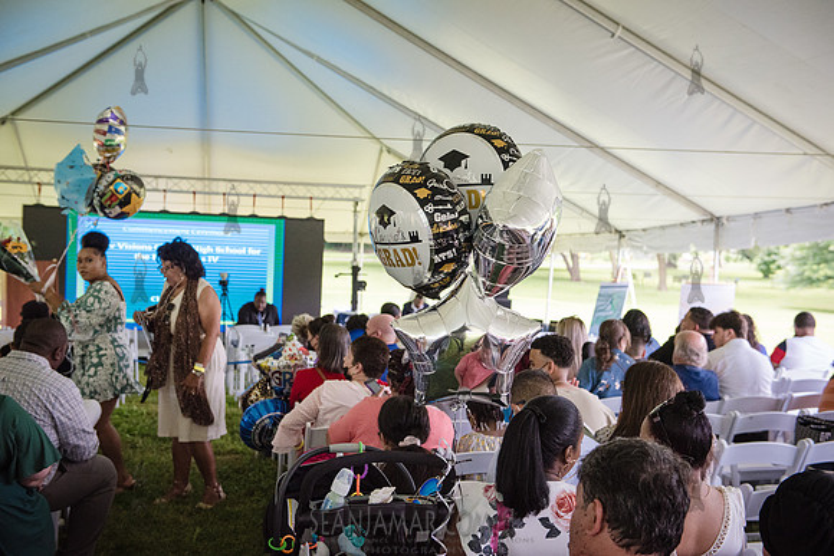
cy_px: 278
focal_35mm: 42
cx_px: 417
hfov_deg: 46.4
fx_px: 973
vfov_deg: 31.9
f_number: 4.5
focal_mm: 42
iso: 2500
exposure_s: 1/800
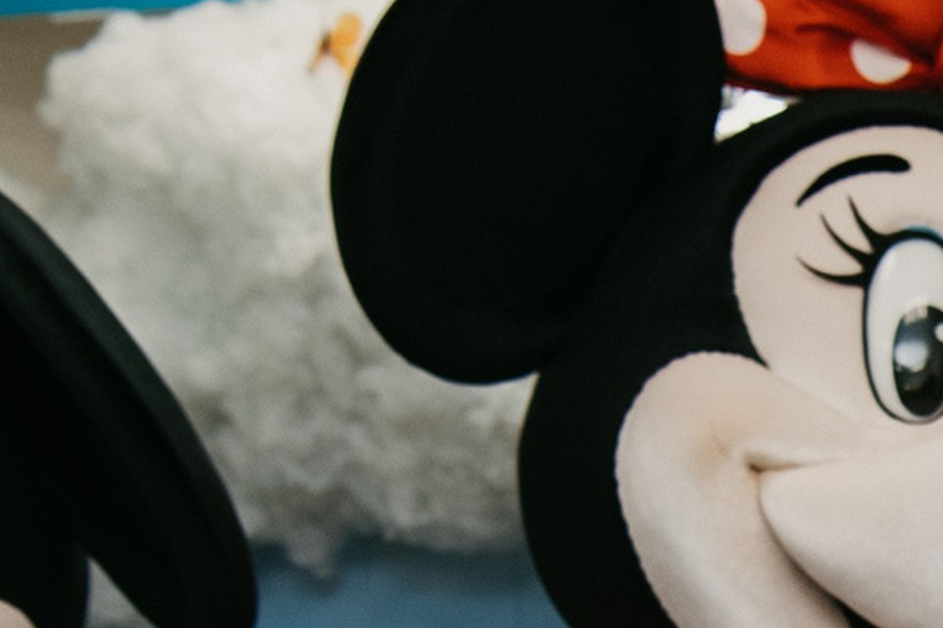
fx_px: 4268
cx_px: 1818
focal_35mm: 163
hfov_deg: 11.5
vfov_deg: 8.0
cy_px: 1312
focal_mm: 32
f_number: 4
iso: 160
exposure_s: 1/160
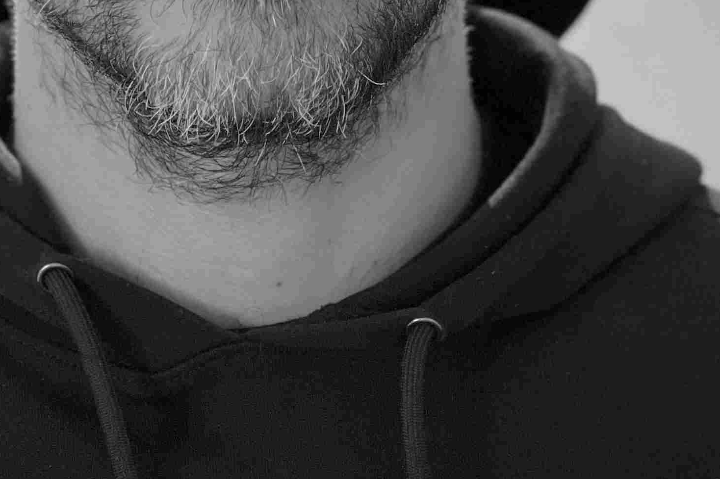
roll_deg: -0.3
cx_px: 213
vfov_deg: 6.2
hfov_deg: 9.3
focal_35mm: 220
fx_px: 4399
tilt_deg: -6.3
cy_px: -217
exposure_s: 1/74
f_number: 2.8
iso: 250
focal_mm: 9
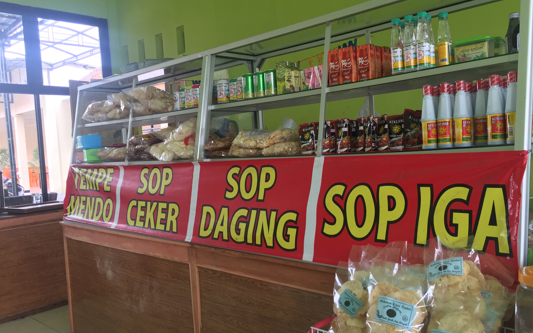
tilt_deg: -3.4
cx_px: 277
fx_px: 465
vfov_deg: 39.4
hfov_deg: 59.6
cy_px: 186
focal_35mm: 32
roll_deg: +2.7
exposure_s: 1/100
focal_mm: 4.15
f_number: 2.2
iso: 50
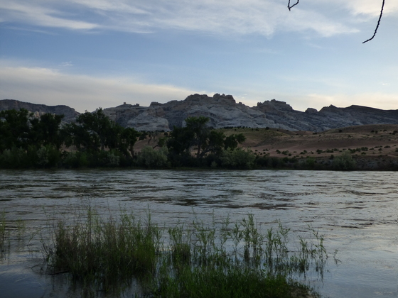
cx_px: 199
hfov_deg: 56.8
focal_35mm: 32
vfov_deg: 44.2
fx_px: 368
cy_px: 149
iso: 200
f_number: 3.3
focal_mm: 5.53
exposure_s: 1/1300
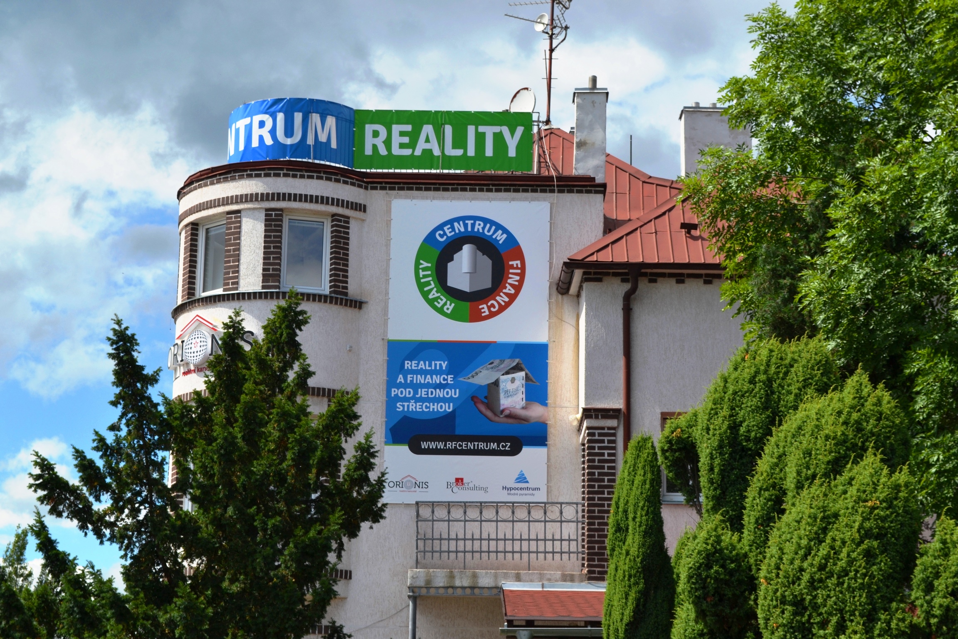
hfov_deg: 27.0
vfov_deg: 18.2
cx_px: 479
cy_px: 320
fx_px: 1996
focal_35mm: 75
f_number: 8
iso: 100
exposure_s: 1/250
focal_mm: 50
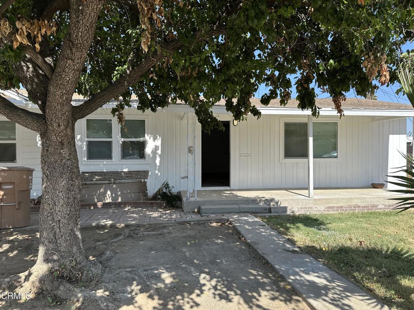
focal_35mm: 24
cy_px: 155
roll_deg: -1.6
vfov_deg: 56.8
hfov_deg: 71.6
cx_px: 207
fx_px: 287
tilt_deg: -2.1
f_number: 1.78
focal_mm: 6.86
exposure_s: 1/1779
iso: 80
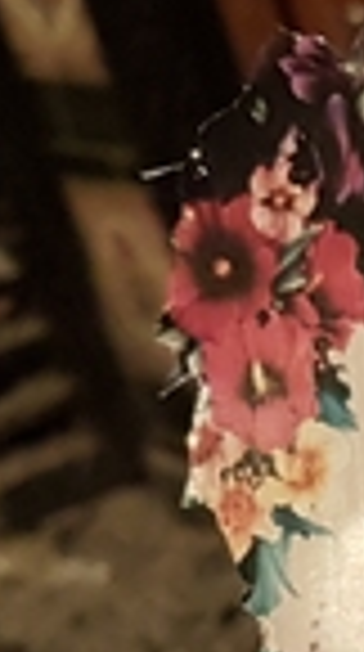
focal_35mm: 88
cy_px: 618
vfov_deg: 23.4
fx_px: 1518
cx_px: 926
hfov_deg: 11.1
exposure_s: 1/20
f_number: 1.7
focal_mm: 4.2
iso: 250
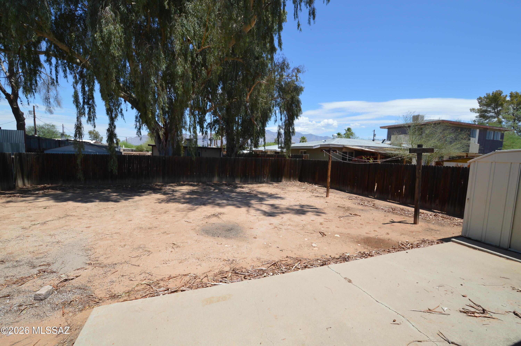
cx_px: 260
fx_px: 217
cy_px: 173
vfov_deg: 77.2
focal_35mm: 15
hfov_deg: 100.4
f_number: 8
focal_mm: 10
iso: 100
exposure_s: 1/250
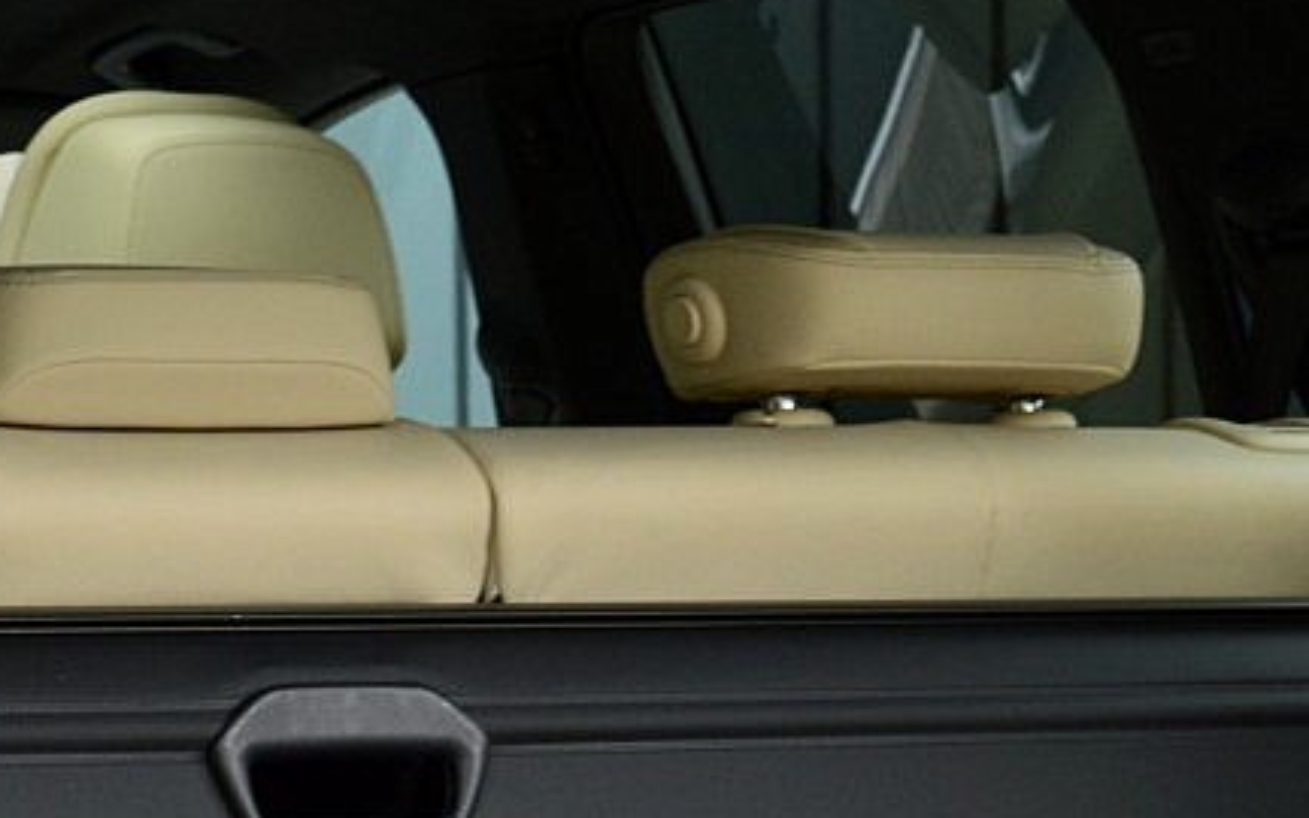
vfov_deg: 8.3
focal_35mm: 155
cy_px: 1154
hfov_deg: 13.5
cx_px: 818
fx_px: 5526
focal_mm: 27
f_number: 8
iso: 400
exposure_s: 1/60
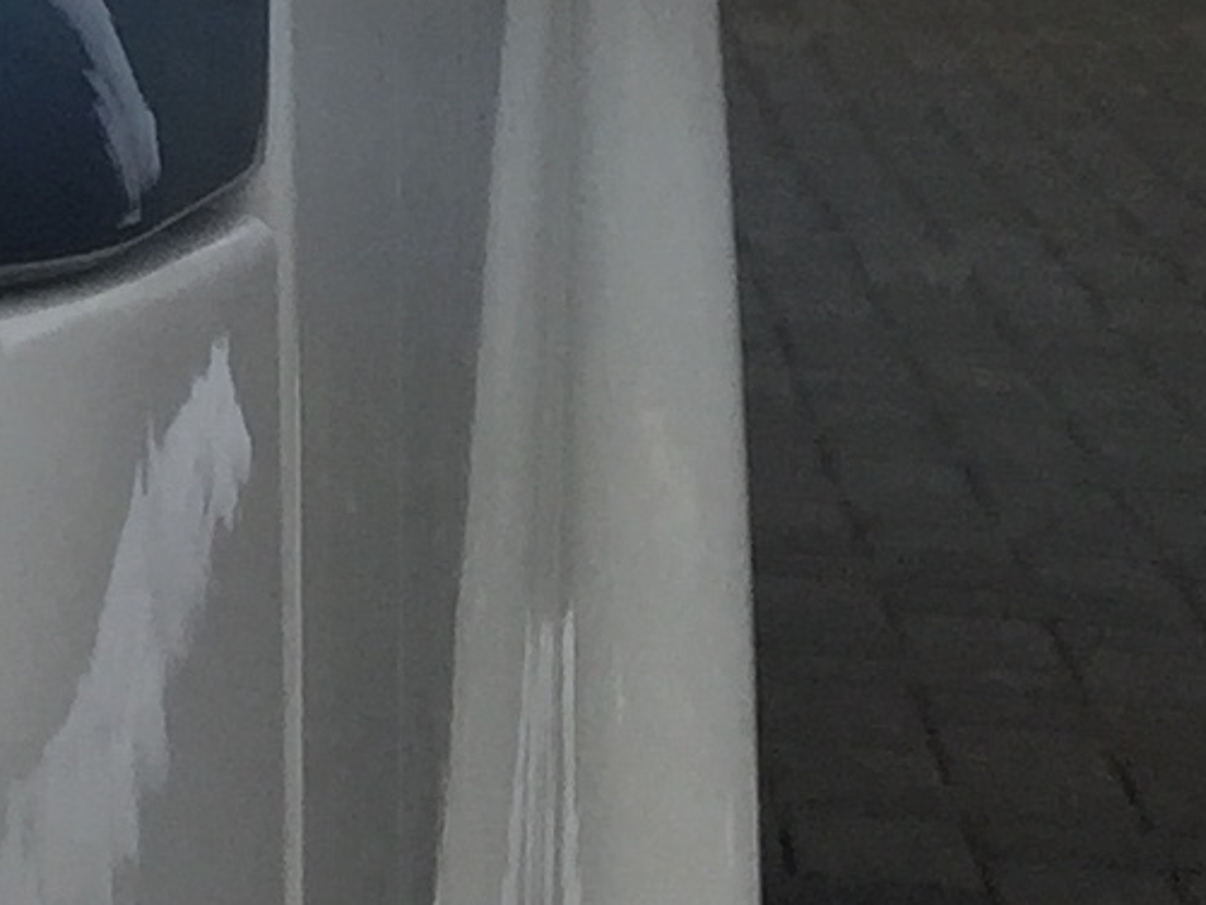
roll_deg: -0.1
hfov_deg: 9.7
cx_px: -1285
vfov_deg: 7.1
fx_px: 6586
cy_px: -1769
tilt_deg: +4.5
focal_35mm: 189
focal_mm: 4.15
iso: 32
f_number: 2.2
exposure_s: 1/161
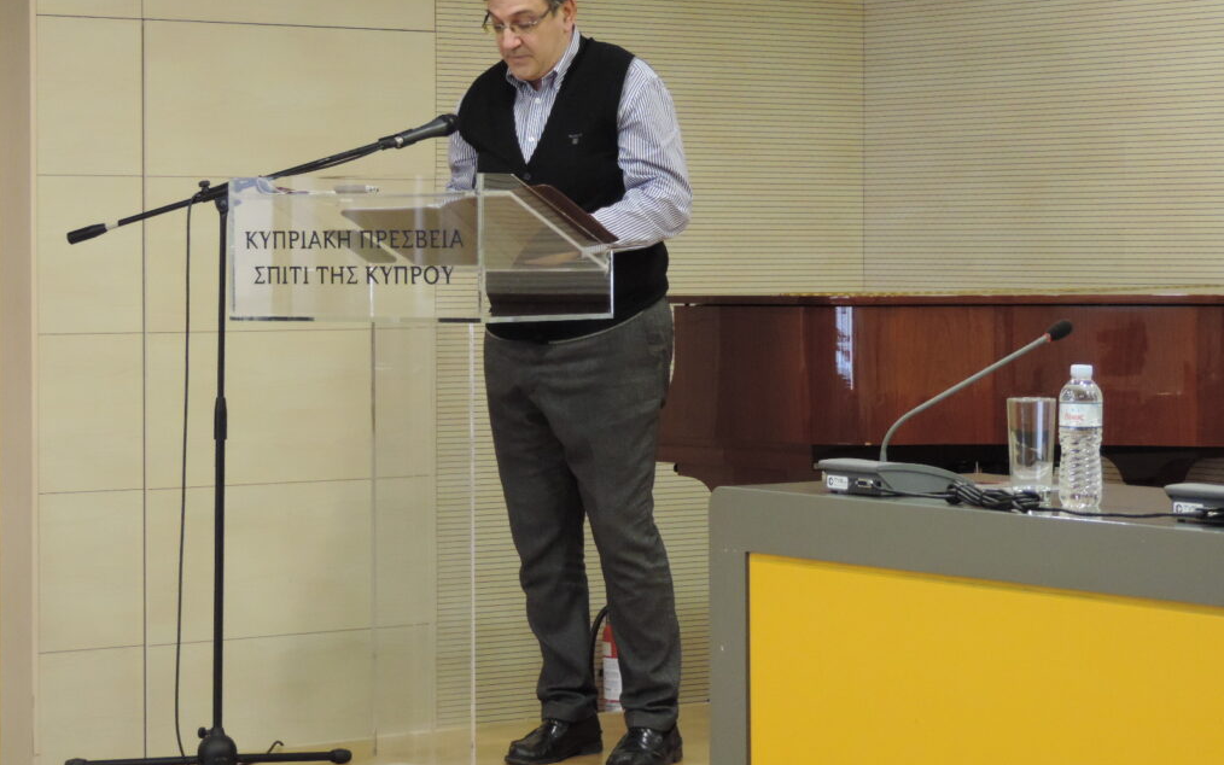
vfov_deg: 12.2
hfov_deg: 19.5
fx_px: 3570
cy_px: 341
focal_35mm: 107
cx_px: 616
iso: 720
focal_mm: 17.8
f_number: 4.1
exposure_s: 1/25
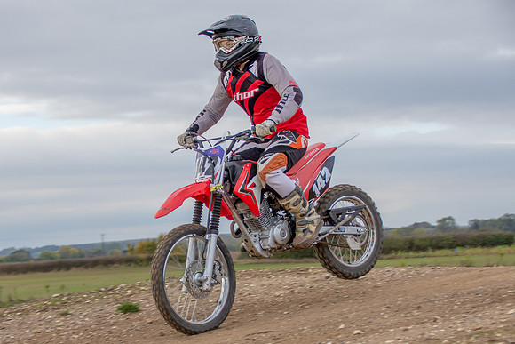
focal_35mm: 120
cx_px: 191
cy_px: 178
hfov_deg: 17.1
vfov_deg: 11.4
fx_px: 1714
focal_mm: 62
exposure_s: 1/400
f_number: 6.3
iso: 400
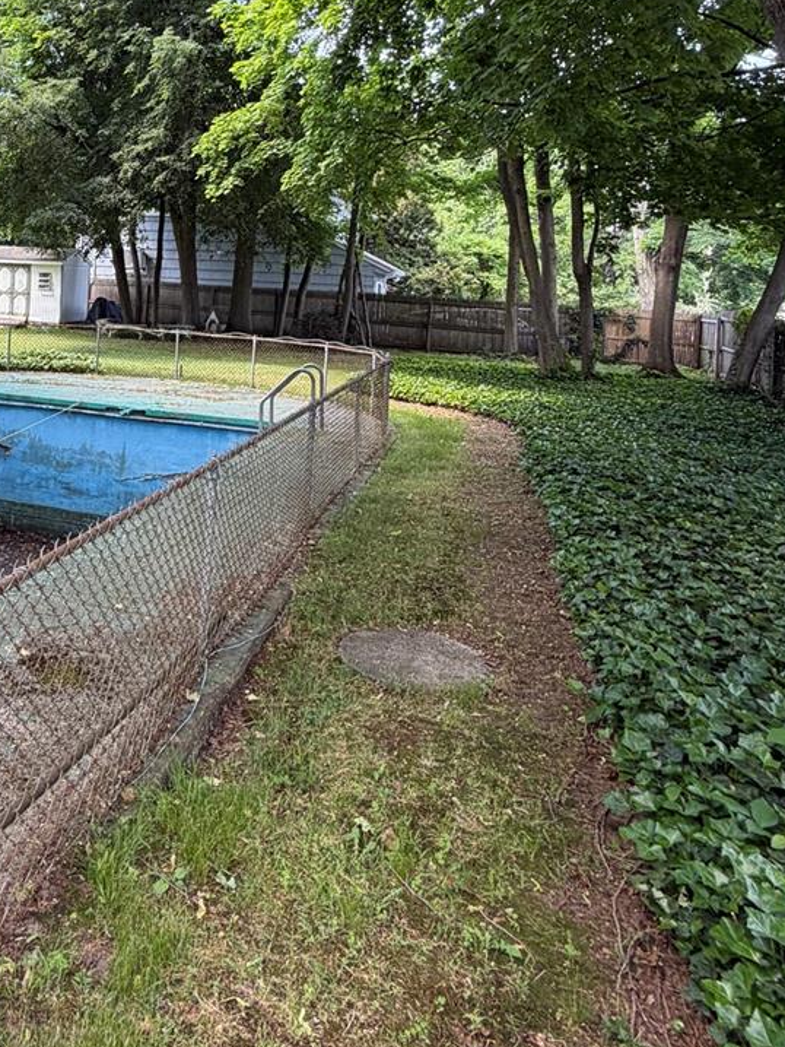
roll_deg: -2.4
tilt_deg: +0.3
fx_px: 907
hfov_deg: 43.3
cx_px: 98
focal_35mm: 30
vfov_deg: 57.5
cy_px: 286
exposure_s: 1/121
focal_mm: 2.22
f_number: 2.2
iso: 64
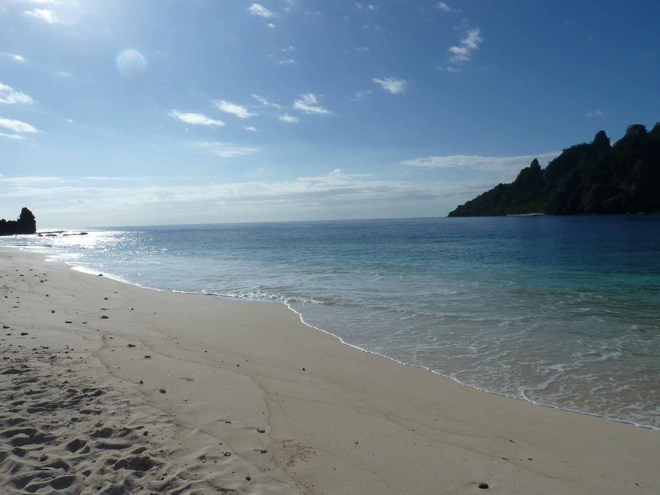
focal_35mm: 25
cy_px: 248
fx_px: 477
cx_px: 330
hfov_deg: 69.4
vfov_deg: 54.9
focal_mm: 4.1
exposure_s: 1/1000
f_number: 6.3
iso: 80
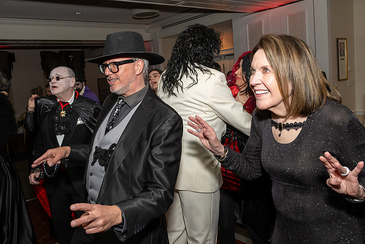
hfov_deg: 63.3
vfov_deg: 44.9
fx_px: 294
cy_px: 103
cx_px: 153
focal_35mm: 29
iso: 640
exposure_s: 1/250
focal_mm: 17
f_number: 7.1
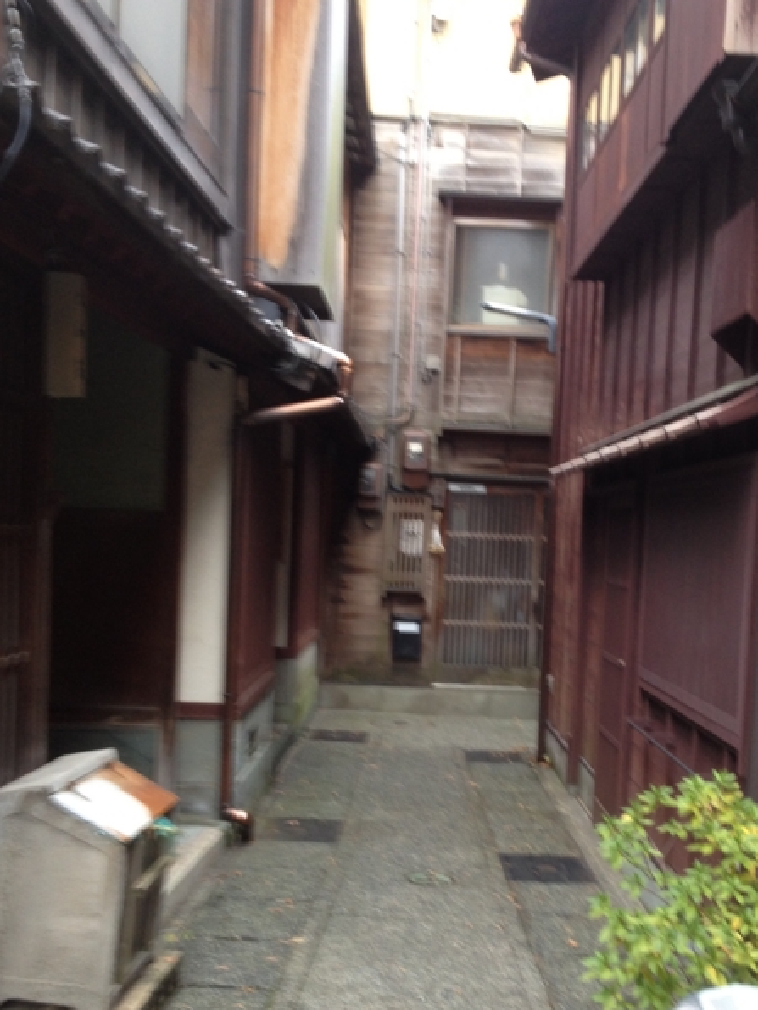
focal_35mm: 47
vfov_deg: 40.3
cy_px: 597
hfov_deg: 30.7
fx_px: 1372
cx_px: 478
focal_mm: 4.28
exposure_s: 1/20
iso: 80
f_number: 2.4
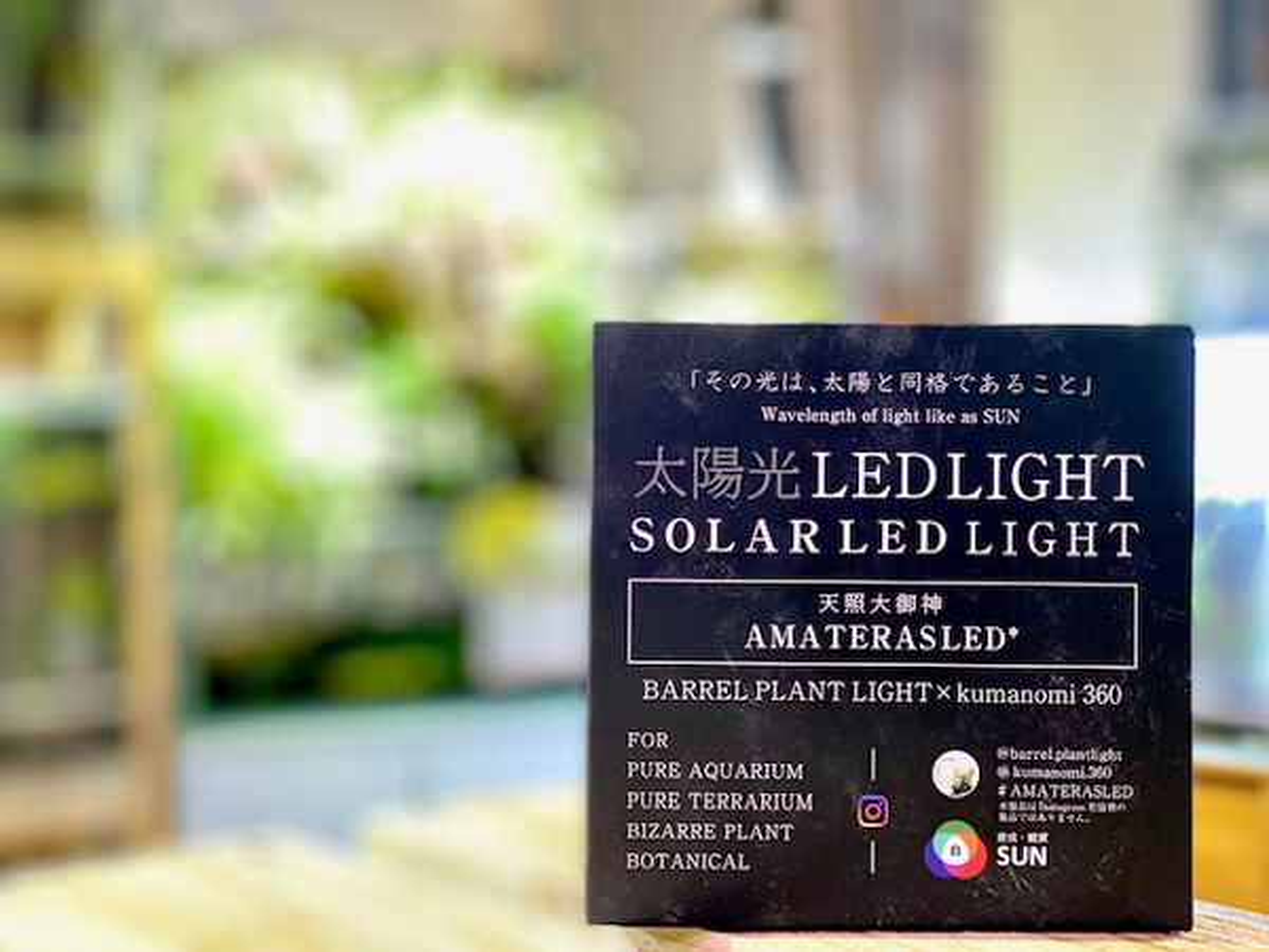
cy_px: 476
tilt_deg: -1.2
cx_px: 634
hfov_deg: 36.8
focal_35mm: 52
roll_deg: +0.3
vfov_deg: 28.0
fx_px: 1906
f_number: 2
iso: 320
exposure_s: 1/40
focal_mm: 6
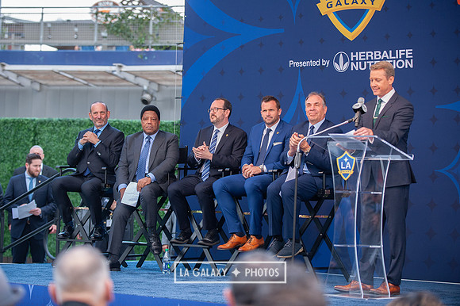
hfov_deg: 18.5
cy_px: 140
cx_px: 211
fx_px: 1410
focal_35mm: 110
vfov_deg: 12.4
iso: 1100
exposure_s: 1/1250
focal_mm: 102
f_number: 2.8
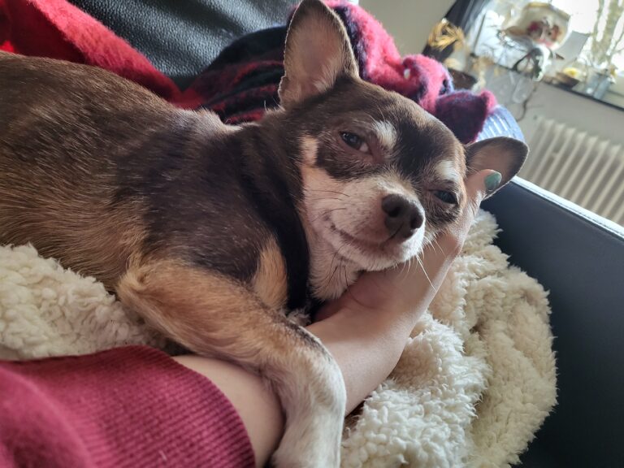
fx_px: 469
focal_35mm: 26
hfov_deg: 67.3
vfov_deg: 53.1
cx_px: 312
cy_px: 234
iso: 400
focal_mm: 4.25
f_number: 1.8
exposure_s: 1/50
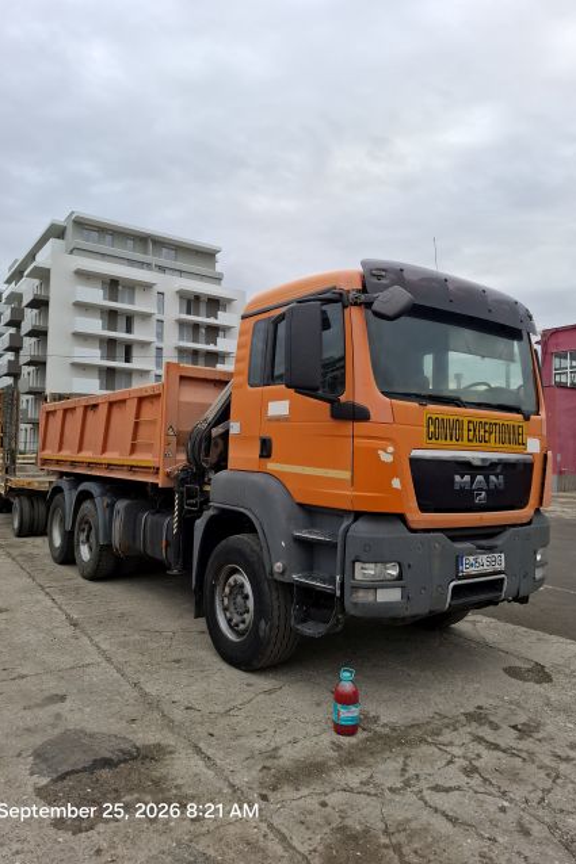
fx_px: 576
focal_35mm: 24
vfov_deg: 73.8
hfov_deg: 53.1
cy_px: 432
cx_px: 281
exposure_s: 1/182
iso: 50
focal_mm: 5.54
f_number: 1.8
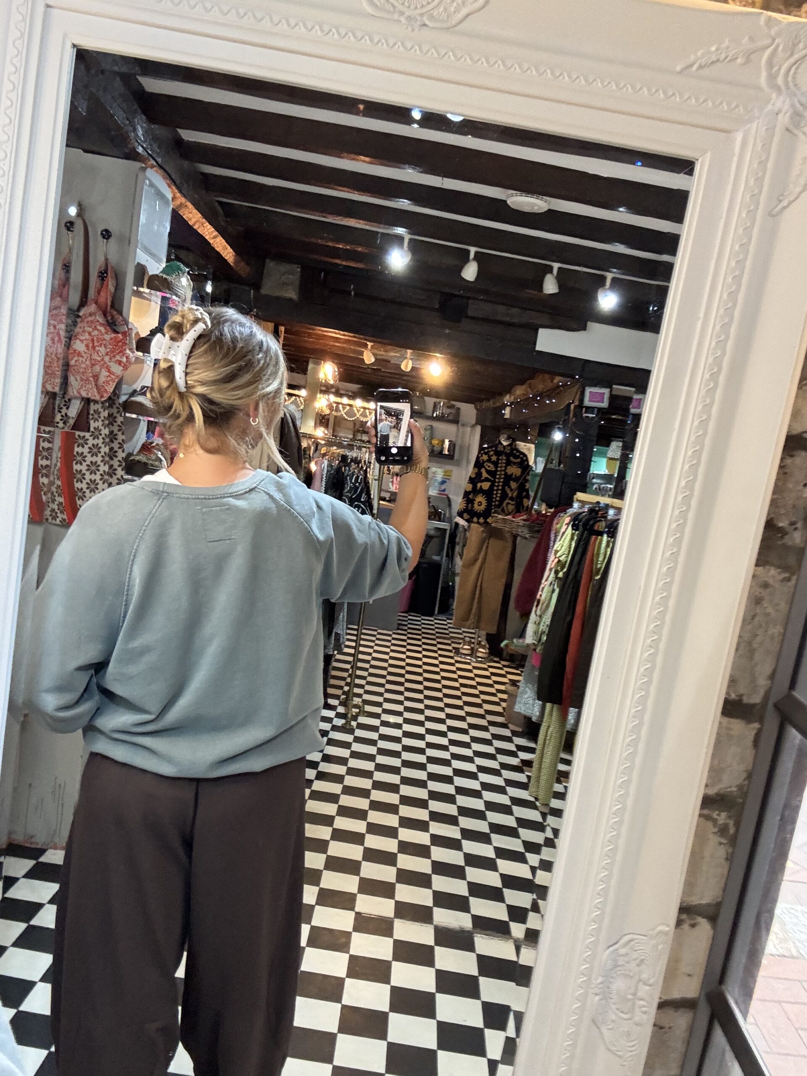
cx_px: 404
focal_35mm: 30
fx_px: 933
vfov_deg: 60.0
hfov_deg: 46.8
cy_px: 538
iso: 160
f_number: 1.9
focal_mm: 2.69
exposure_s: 1/50
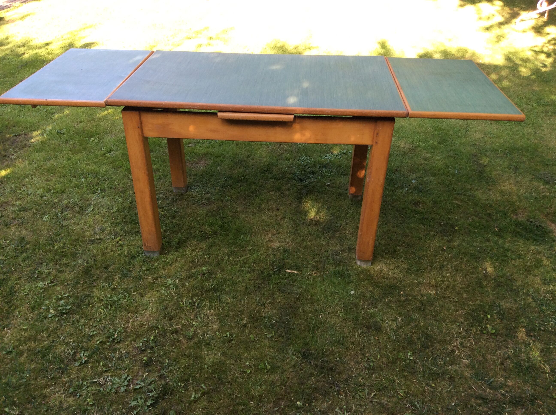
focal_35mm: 32
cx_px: 278
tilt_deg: -34.6
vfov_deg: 44.1
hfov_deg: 56.9
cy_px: 208
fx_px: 513
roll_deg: +2.5
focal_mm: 3.3
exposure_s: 1/100
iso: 32
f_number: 2.4
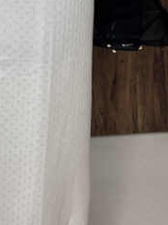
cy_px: -139
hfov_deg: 14.0
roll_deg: +1.2
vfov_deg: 16.9
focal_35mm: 102
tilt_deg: -17.6
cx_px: -44
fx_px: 661
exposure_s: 1/100
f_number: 1.6
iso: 125
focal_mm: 5.96
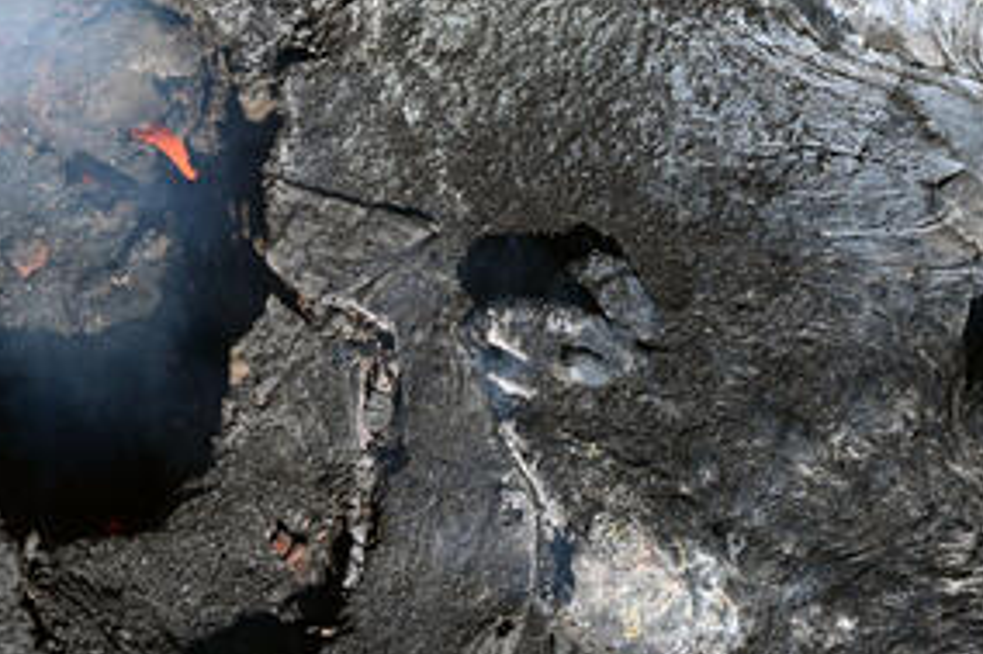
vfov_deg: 5.0
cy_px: 237
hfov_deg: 7.5
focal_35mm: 275
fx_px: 7504
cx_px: 346
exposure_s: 1/320
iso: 100
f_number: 6.3
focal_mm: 130
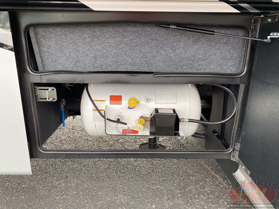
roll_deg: -1.9
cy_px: 104
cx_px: 140
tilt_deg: -17.1
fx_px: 210
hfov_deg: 67.3
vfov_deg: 53.1
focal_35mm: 26
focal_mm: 4.25
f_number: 1.8
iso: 50
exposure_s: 1/122
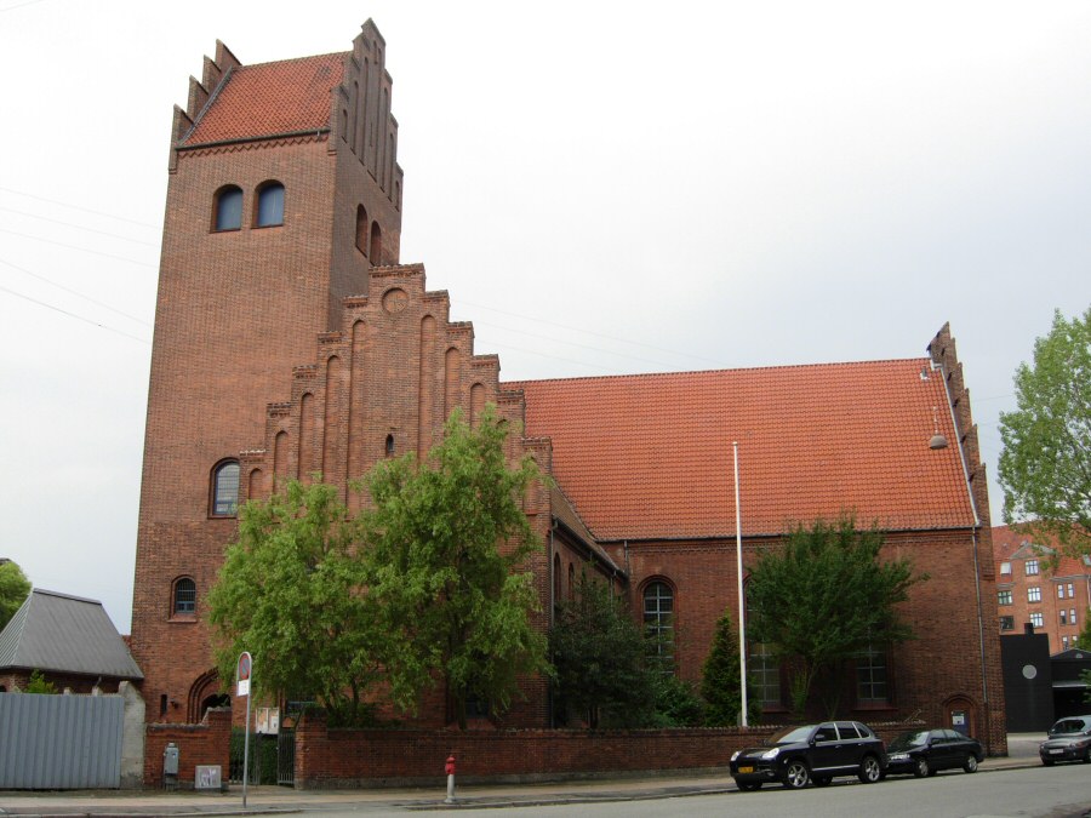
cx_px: 546
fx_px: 1135
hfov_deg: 51.4
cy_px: 409
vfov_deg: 39.7
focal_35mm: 36
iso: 50
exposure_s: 1/197
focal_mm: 7.5
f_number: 4.3
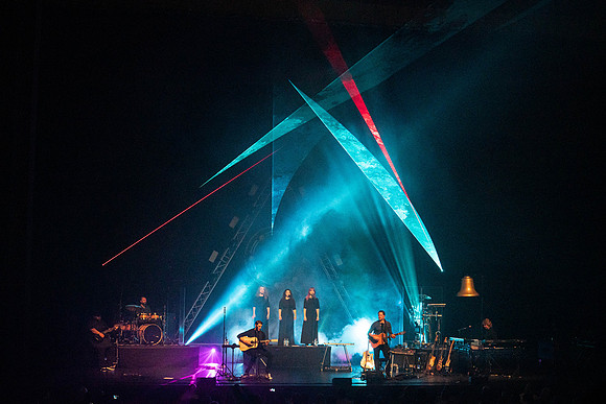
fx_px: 1179
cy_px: 202
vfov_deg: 19.5
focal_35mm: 70
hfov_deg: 28.8
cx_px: 303
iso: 6400
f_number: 5.6
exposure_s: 1/250
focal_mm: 70
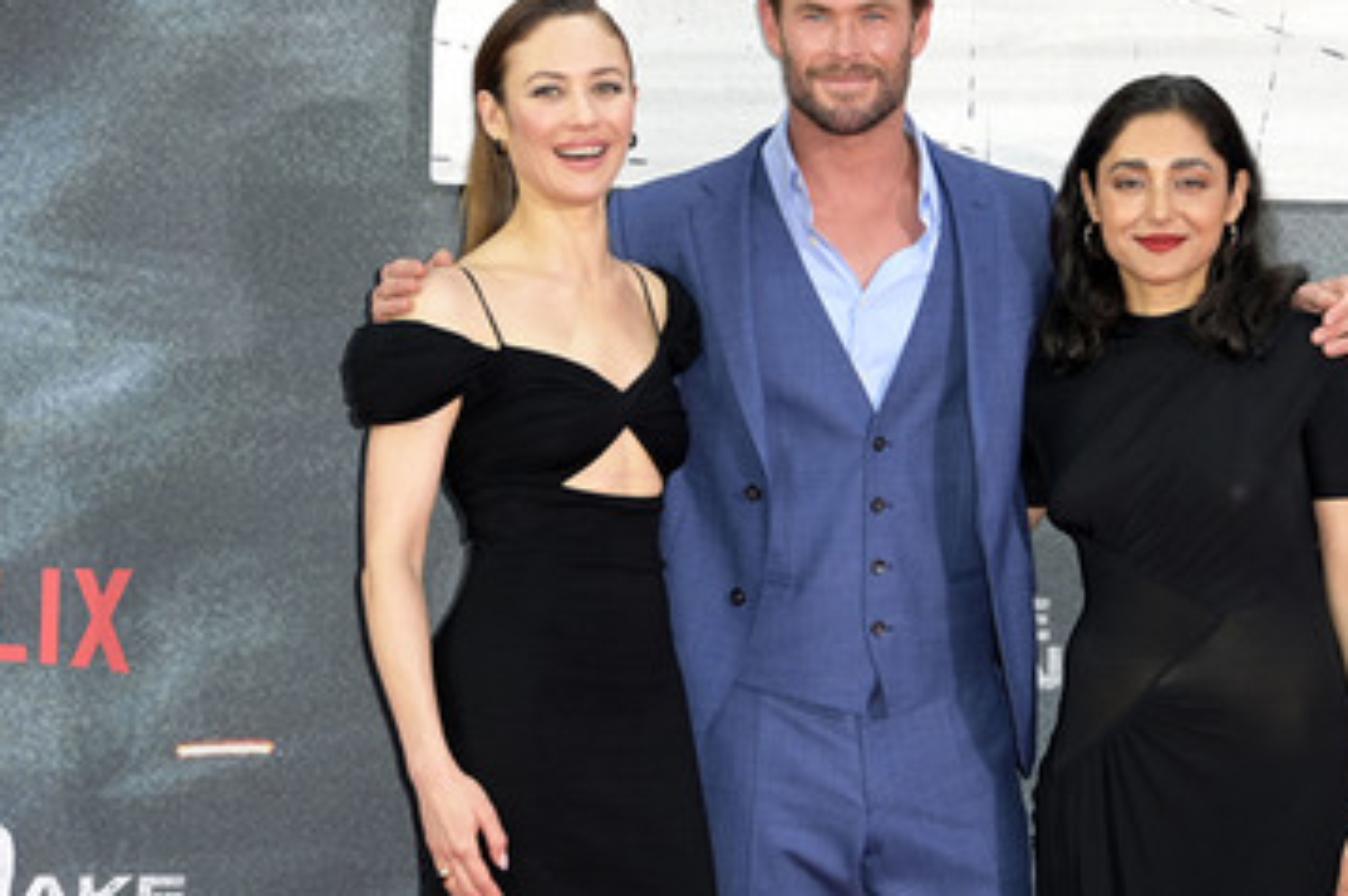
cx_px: 834
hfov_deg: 14.1
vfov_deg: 9.4
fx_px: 5462
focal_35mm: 146
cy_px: 425
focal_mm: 116
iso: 400
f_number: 5.6
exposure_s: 1/250
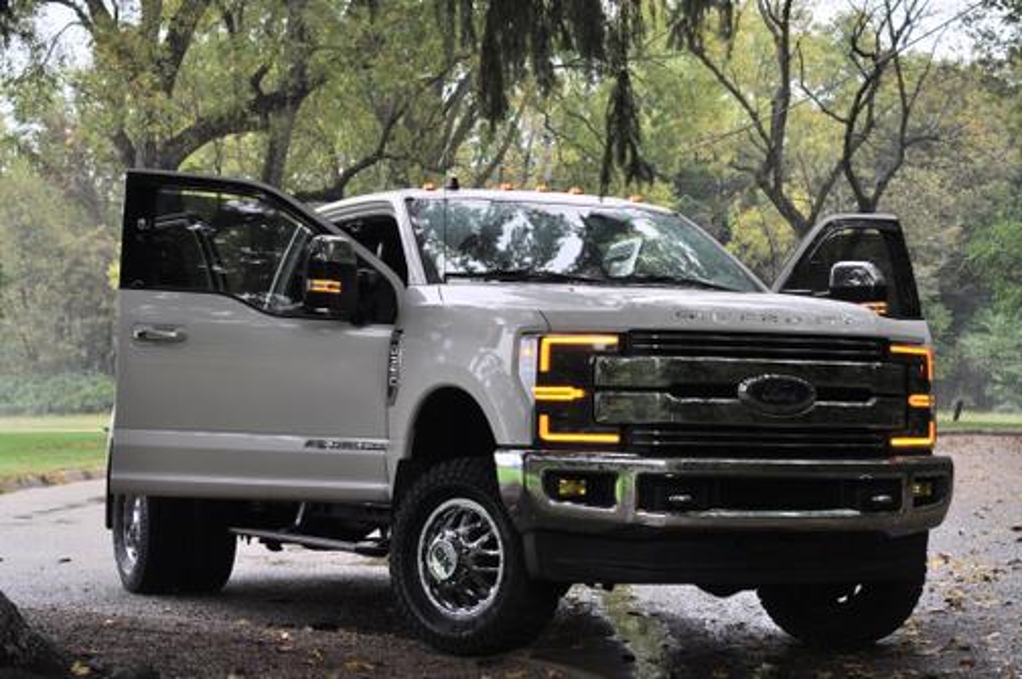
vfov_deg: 18.1
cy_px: 340
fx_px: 2127
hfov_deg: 27.0
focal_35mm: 75
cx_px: 511
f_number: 4.5
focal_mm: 50
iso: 320
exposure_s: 1/400
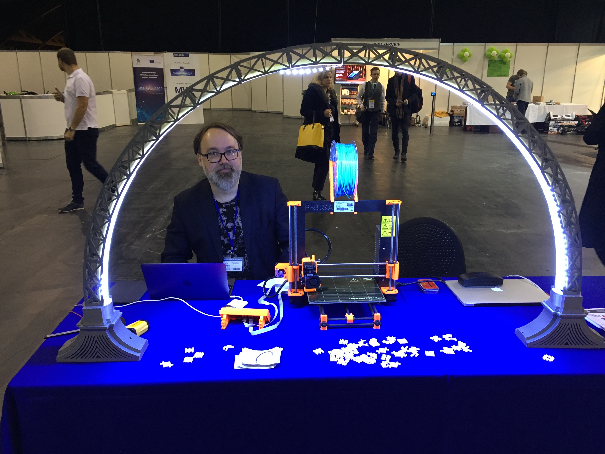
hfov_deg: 61.7
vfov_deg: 48.2
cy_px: 227
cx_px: 302
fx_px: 507
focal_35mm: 29
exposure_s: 1/33
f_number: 2.2
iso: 160
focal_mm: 4.15
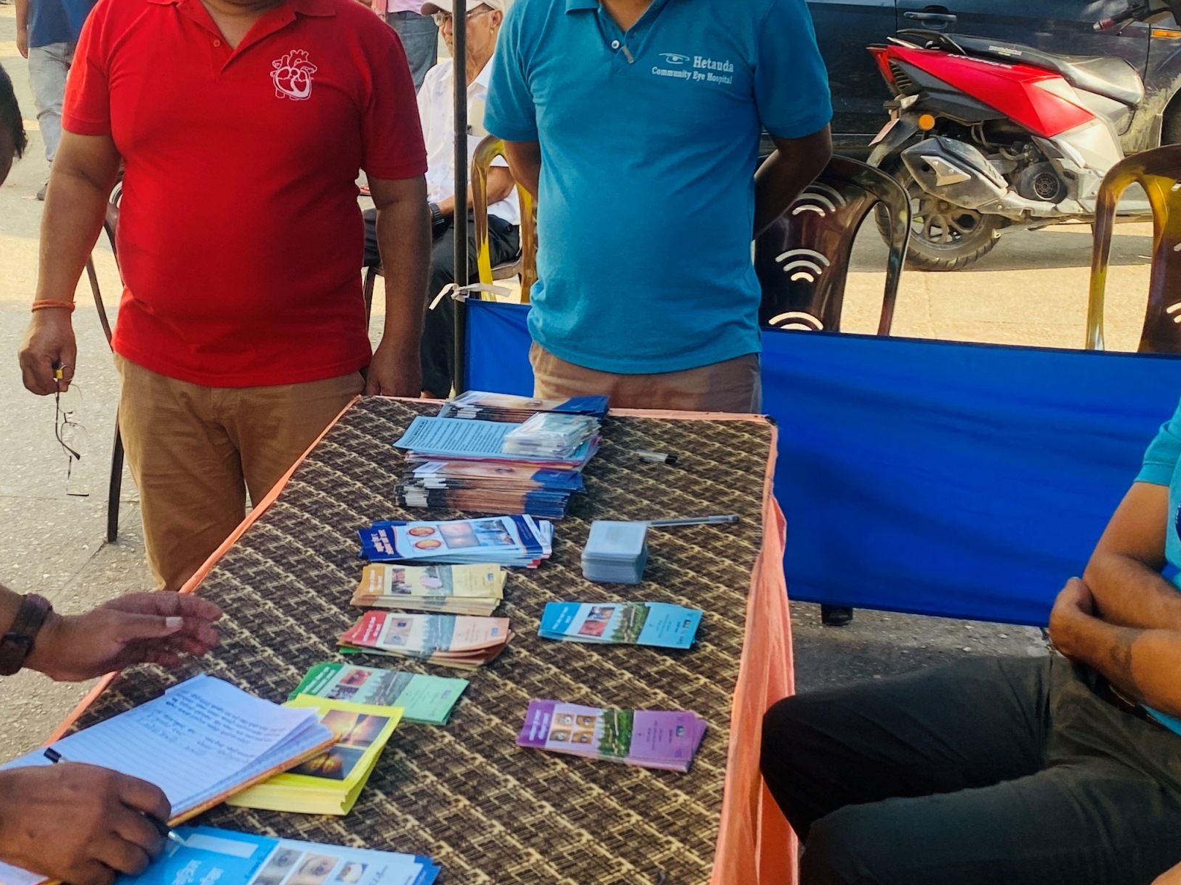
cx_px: 440
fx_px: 1774
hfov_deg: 36.6
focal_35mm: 52
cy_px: 385
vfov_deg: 28.0
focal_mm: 4.25
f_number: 1.8
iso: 32
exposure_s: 1/510
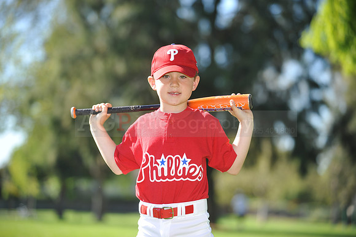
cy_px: 118
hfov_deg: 15.2
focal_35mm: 135
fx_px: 1334
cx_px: 178
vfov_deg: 10.1
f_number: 3.5
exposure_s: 1/800
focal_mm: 135
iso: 200
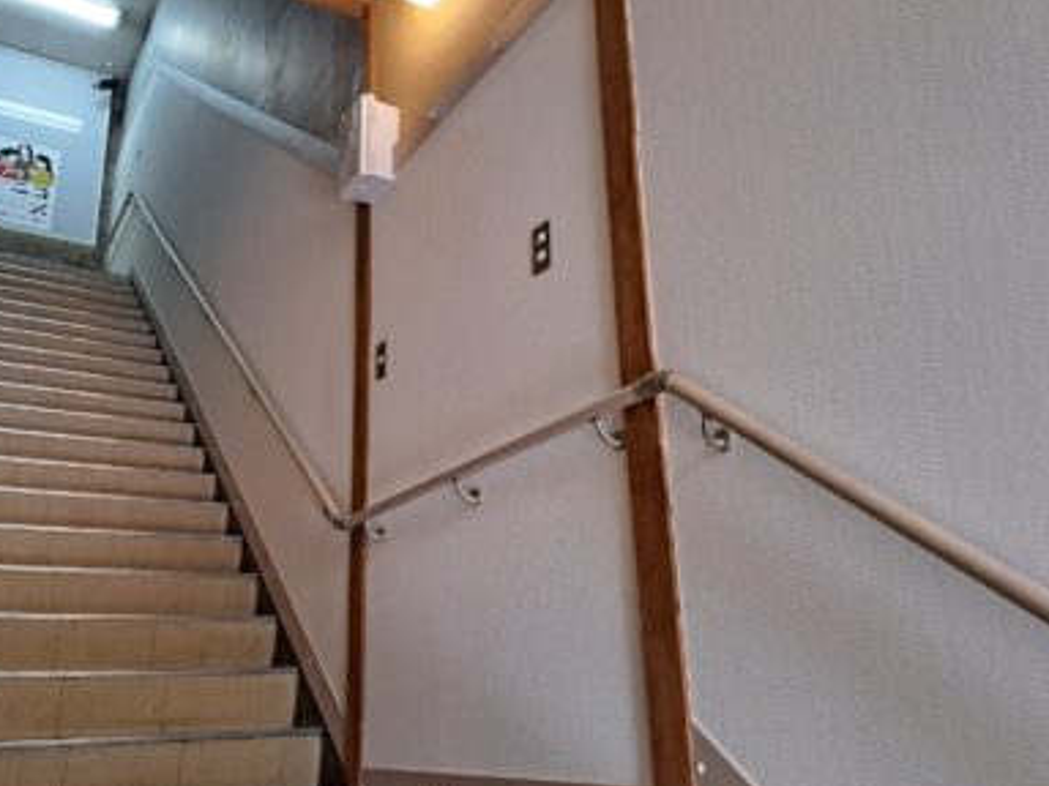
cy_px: 401
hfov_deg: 59.8
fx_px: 909
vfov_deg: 46.8
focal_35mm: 30
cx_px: 462
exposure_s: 1/50
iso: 160
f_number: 1.8
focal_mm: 5.23
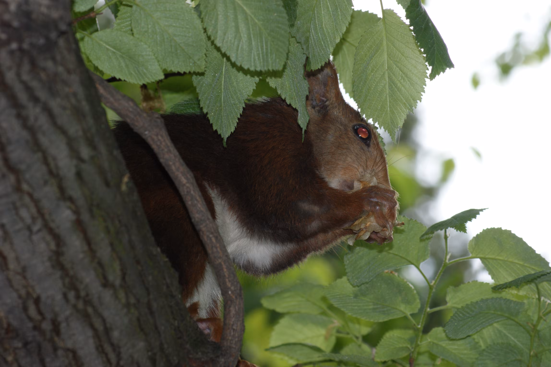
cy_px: 184
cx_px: 276
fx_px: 3442
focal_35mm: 225
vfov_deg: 6.1
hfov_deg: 9.2
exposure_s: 1/125
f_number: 11
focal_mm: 150
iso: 400
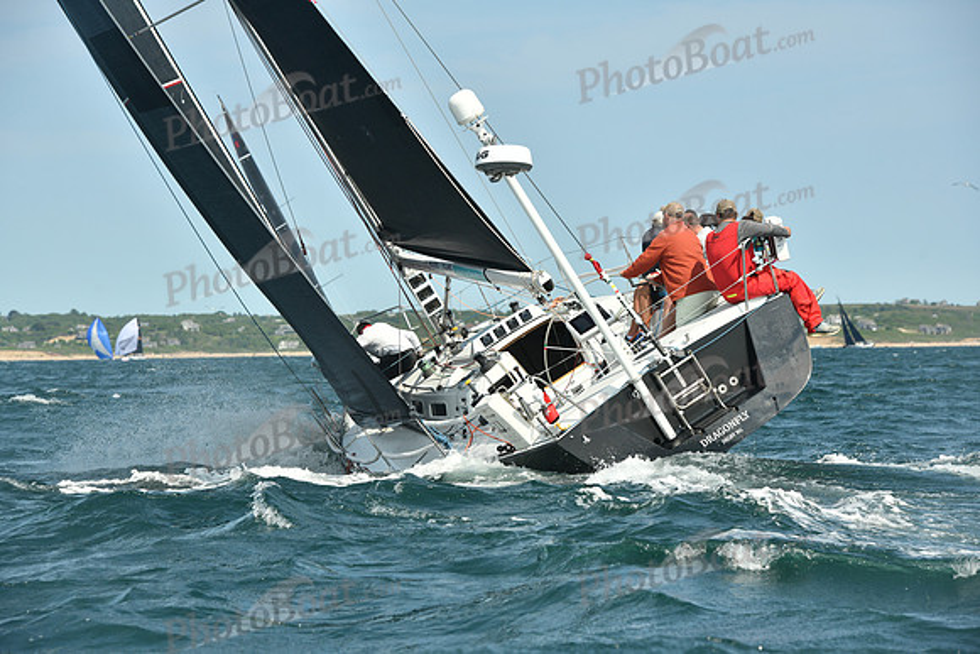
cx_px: 490
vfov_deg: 9.8
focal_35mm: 140
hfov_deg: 14.7
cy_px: 327
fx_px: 3812
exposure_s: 1/1600
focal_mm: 140
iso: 320
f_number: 8
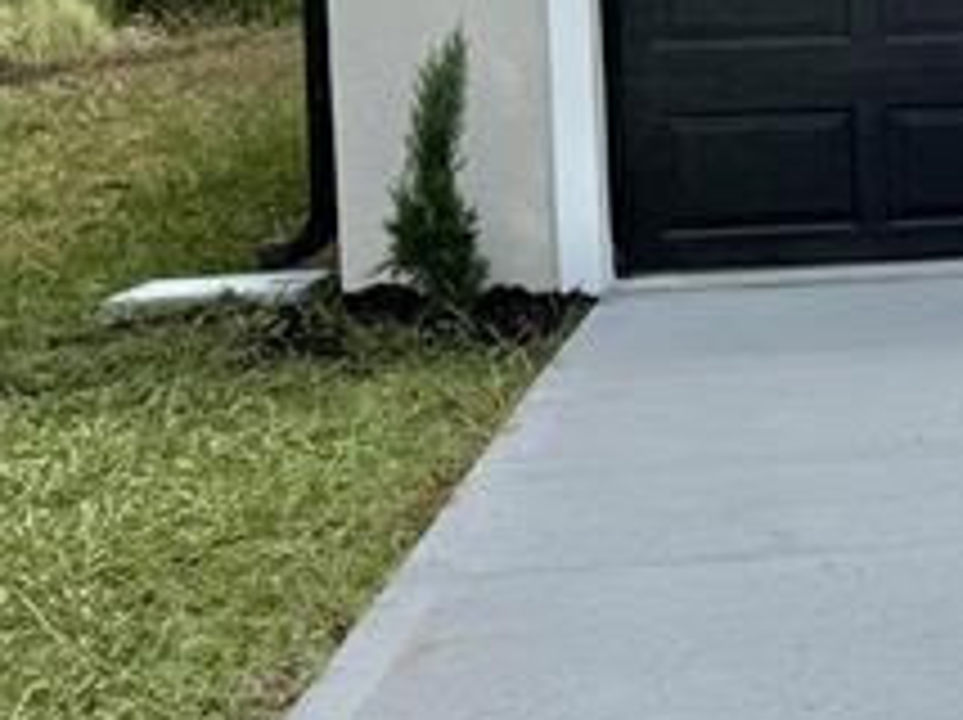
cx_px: 2146
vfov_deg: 12.7
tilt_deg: -3.4
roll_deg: -0.2
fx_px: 3196
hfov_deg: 13.6
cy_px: 27
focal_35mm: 115
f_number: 1.78
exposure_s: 1/6711
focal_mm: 6.76
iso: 80
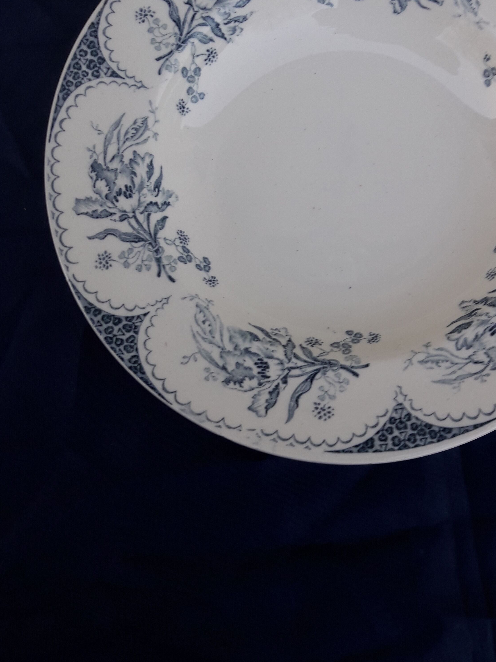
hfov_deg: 36.6
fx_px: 745
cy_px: 256
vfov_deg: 47.5
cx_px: 315
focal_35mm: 39
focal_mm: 3.7
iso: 40
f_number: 1.9
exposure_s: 1/33
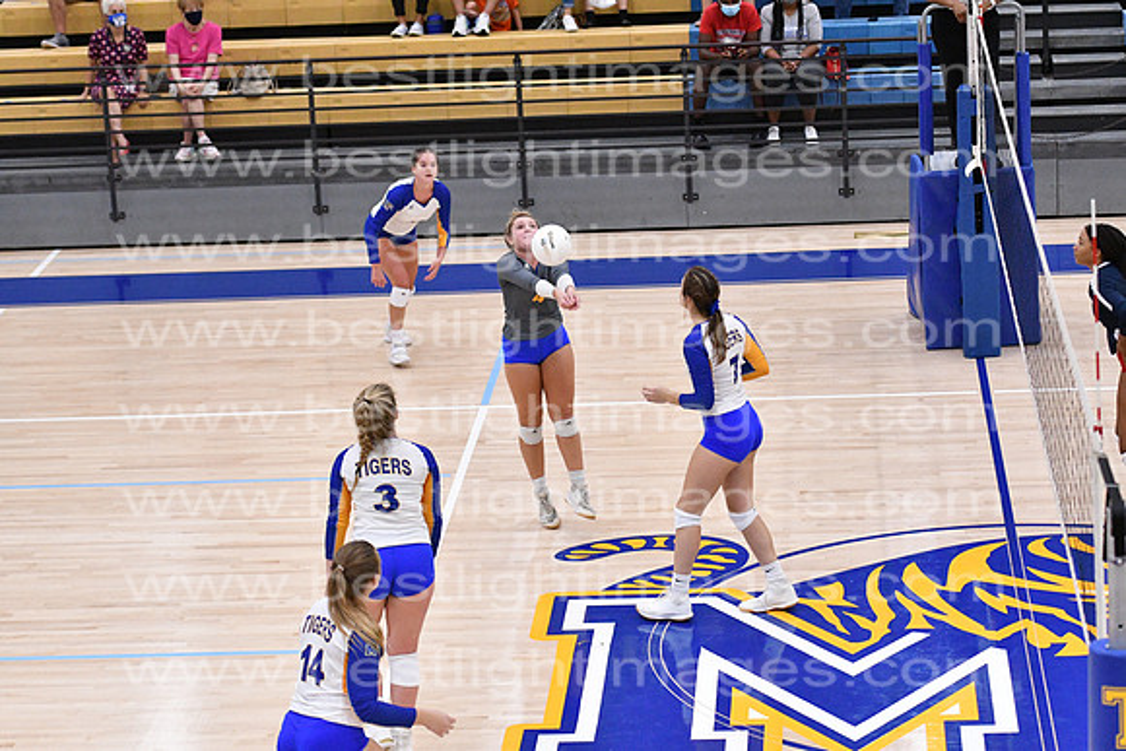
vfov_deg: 13.0
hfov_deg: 19.5
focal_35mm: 105
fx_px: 3285
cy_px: 376
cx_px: 563
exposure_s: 1/1000
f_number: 3.2
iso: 6400
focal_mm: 70
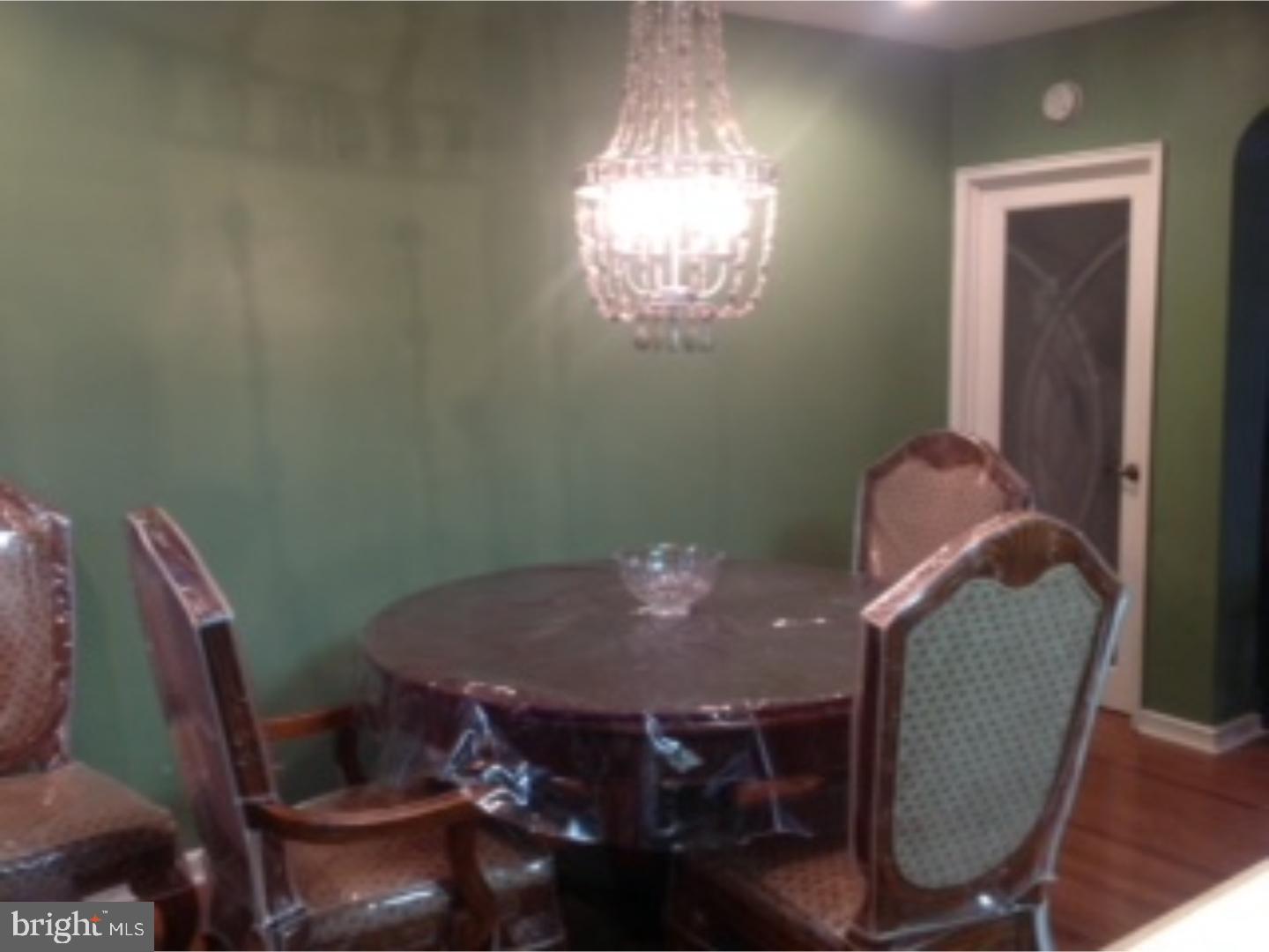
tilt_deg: -5.4
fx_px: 1283
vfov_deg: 40.7
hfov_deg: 52.6
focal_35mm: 35
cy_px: 476
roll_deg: -0.2
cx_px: 634
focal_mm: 4.28
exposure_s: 1/15
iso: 125
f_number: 2.4
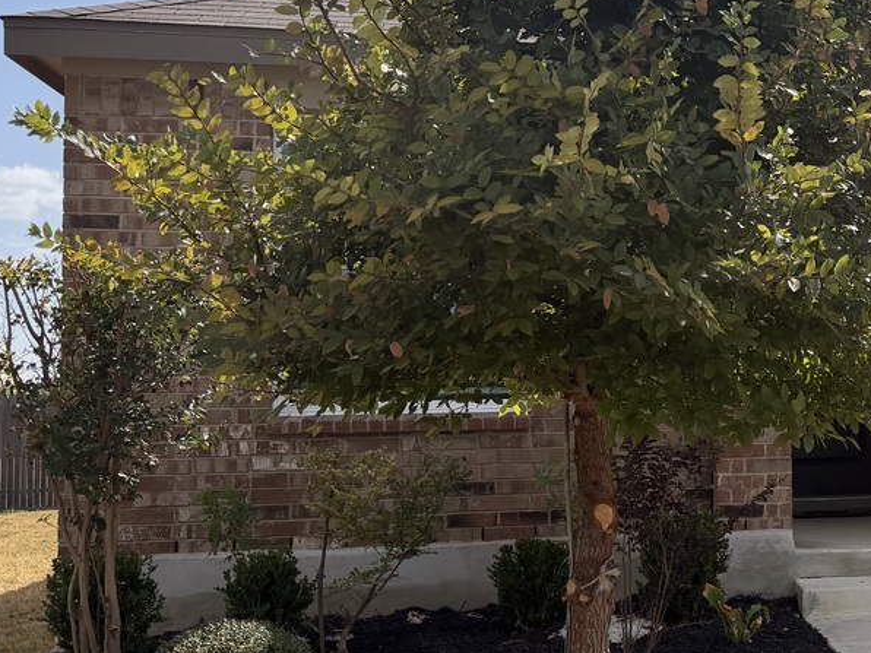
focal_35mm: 58
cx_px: 950
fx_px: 1459
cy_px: 324
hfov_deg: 30.0
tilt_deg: +6.2
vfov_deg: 25.2
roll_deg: +2.0
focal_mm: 6.76
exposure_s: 1/4975
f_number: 1.78
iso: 100
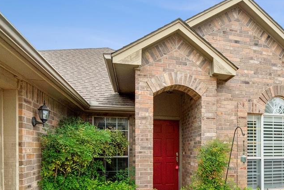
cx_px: 182
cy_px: 142
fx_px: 189
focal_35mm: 24
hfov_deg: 72.2
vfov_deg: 50.9
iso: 100
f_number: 9
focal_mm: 10
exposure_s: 1/200
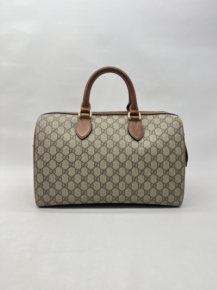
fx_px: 217
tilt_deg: -10.3
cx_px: 108
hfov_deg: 53.1
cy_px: 145
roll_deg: -0.5
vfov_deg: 67.3
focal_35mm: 26
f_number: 1.5
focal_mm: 5.7
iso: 32
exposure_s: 1/103
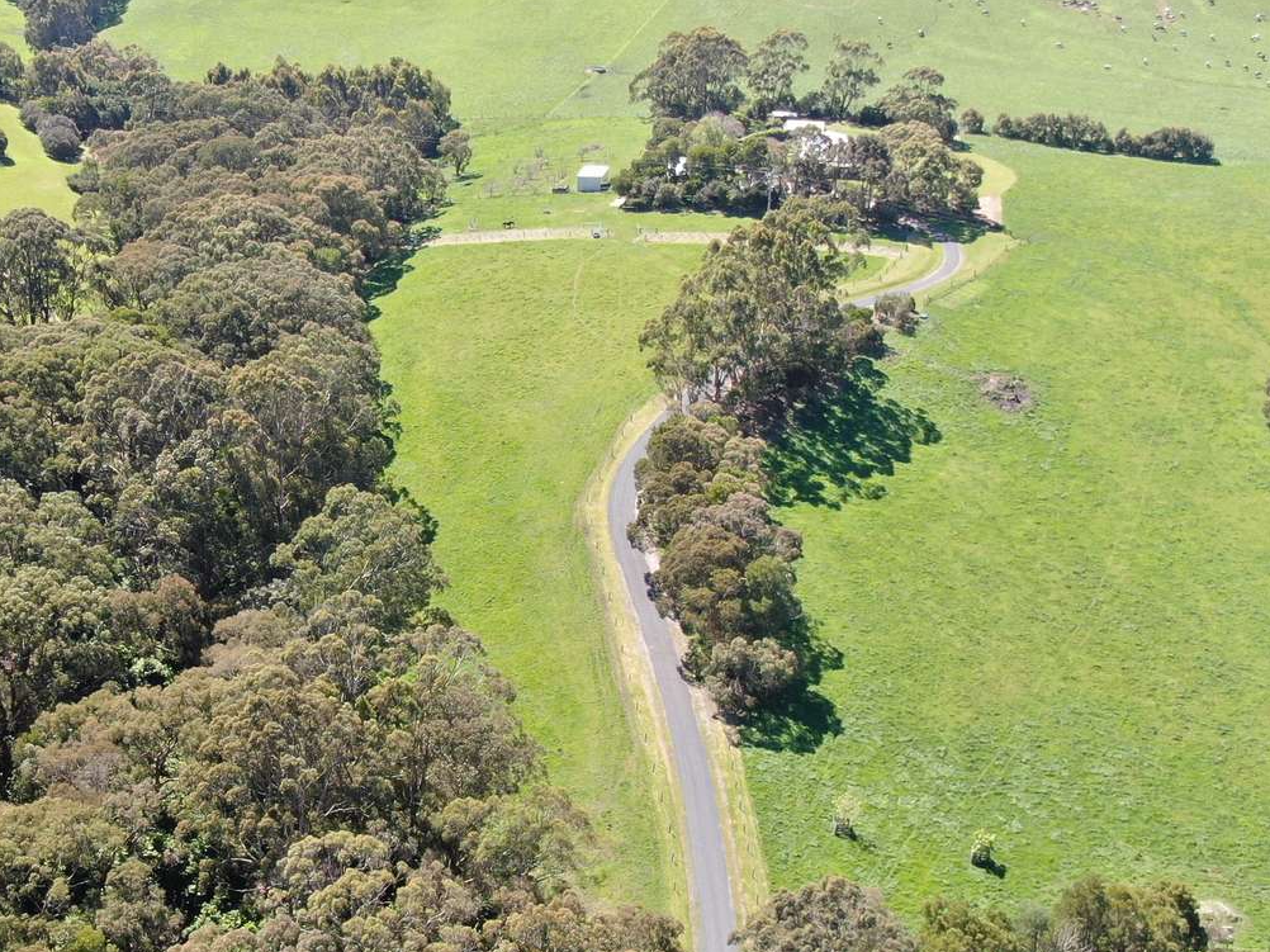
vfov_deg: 31.4
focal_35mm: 46
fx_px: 1687
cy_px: 563
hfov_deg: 40.0
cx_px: 300
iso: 100
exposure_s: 1/320
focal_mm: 4.39
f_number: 2.8
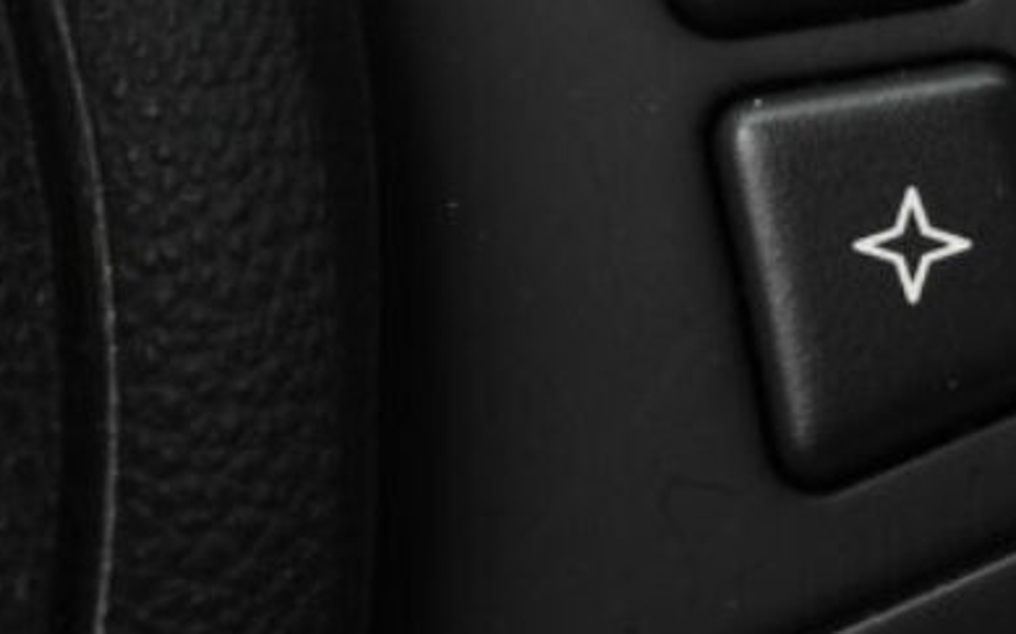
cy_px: -128
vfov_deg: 7.8
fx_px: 4596
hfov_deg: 12.6
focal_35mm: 166
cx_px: 653
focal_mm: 6.8
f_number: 3.2
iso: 100
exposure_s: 1/320
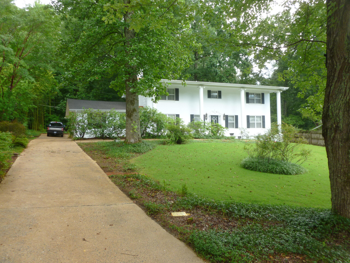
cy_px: 132
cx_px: 175
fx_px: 283
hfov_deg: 63.4
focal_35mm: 28
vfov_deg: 49.7
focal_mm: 5
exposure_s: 1/60
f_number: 3.3
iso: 100
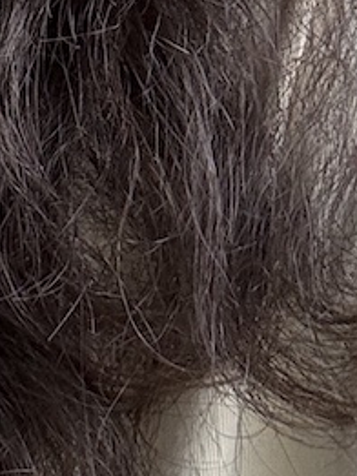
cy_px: -305
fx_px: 2130
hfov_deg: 9.1
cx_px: -332
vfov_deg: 12.0
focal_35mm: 155
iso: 32
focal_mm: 2.69
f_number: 1.9
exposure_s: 1/121
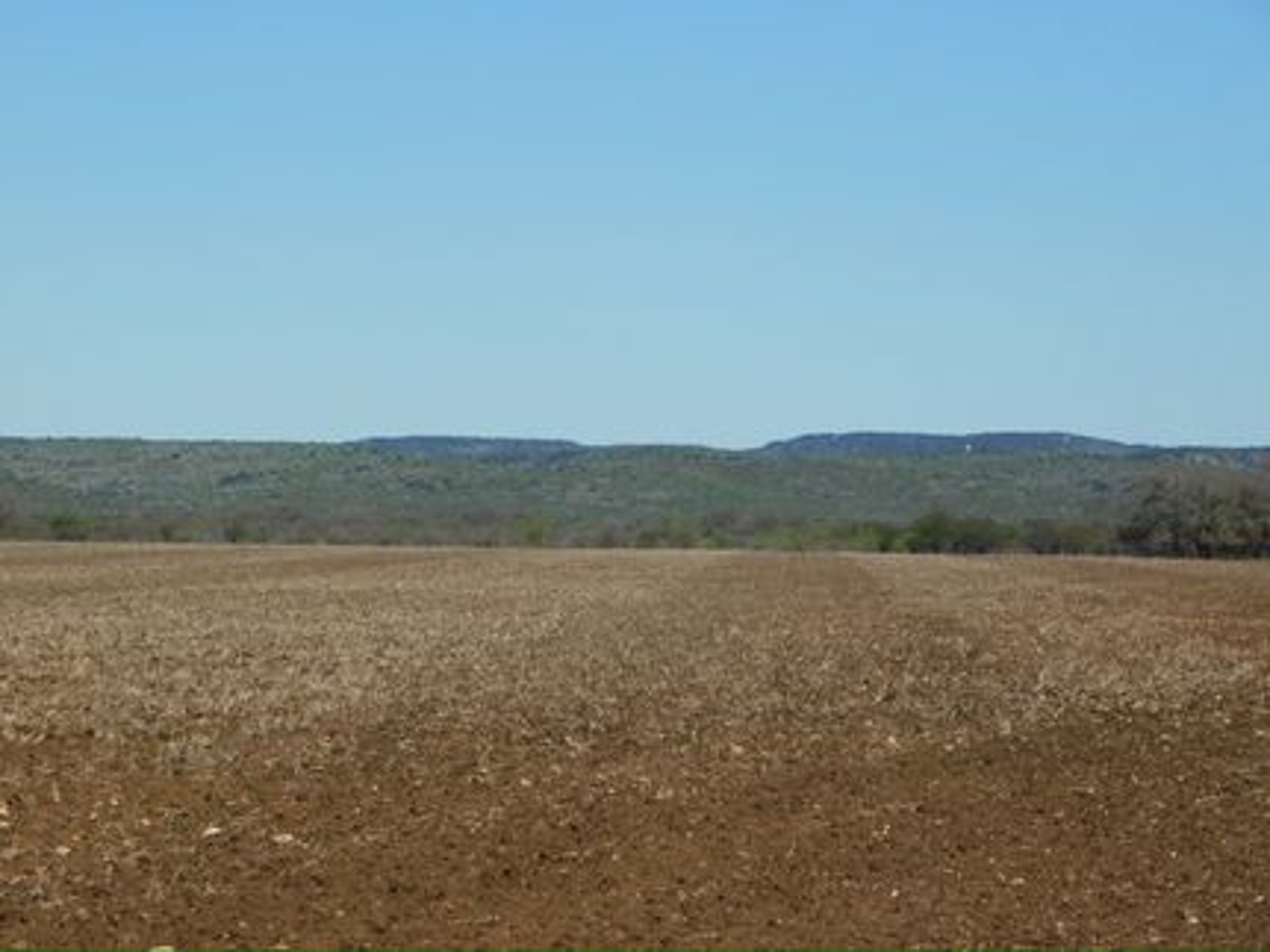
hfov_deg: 11.6
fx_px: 6235
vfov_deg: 8.7
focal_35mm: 170
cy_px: 476
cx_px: 635
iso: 125
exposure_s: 1/1000
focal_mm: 30.1
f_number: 5.3
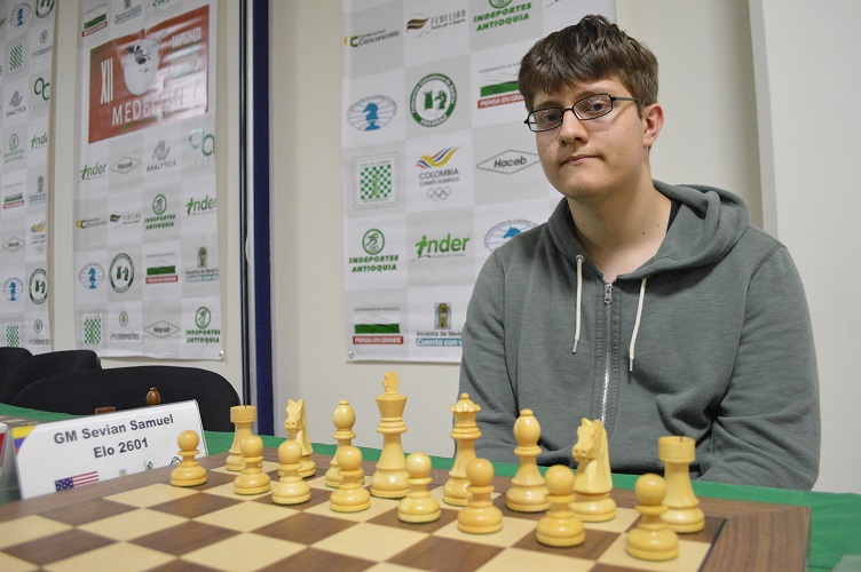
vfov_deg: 47.8
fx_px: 645
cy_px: 286
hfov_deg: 67.4
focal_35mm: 27
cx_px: 430
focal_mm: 18
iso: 3200
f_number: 3.5
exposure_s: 1/160
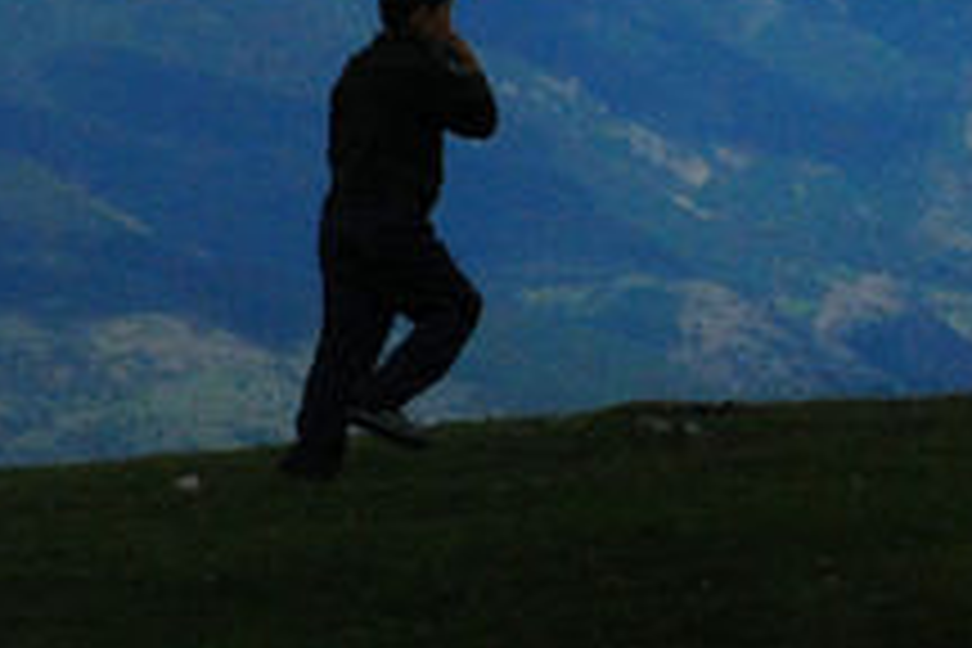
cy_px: -585
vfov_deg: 2.7
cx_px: 1863
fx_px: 13499
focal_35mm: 500
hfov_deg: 4.1
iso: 640
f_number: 13
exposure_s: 1/2500
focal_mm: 80
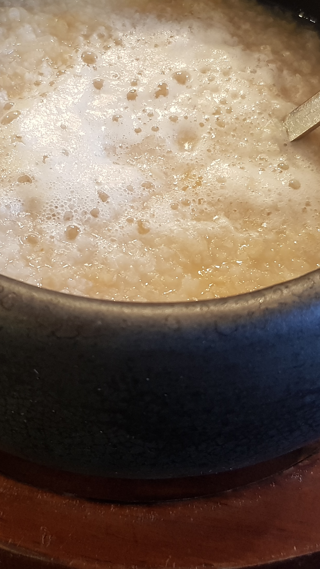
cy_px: 243
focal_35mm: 52
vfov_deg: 39.8
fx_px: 785
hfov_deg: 23.1
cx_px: 164
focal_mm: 4.3
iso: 200
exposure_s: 1/24
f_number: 1.7
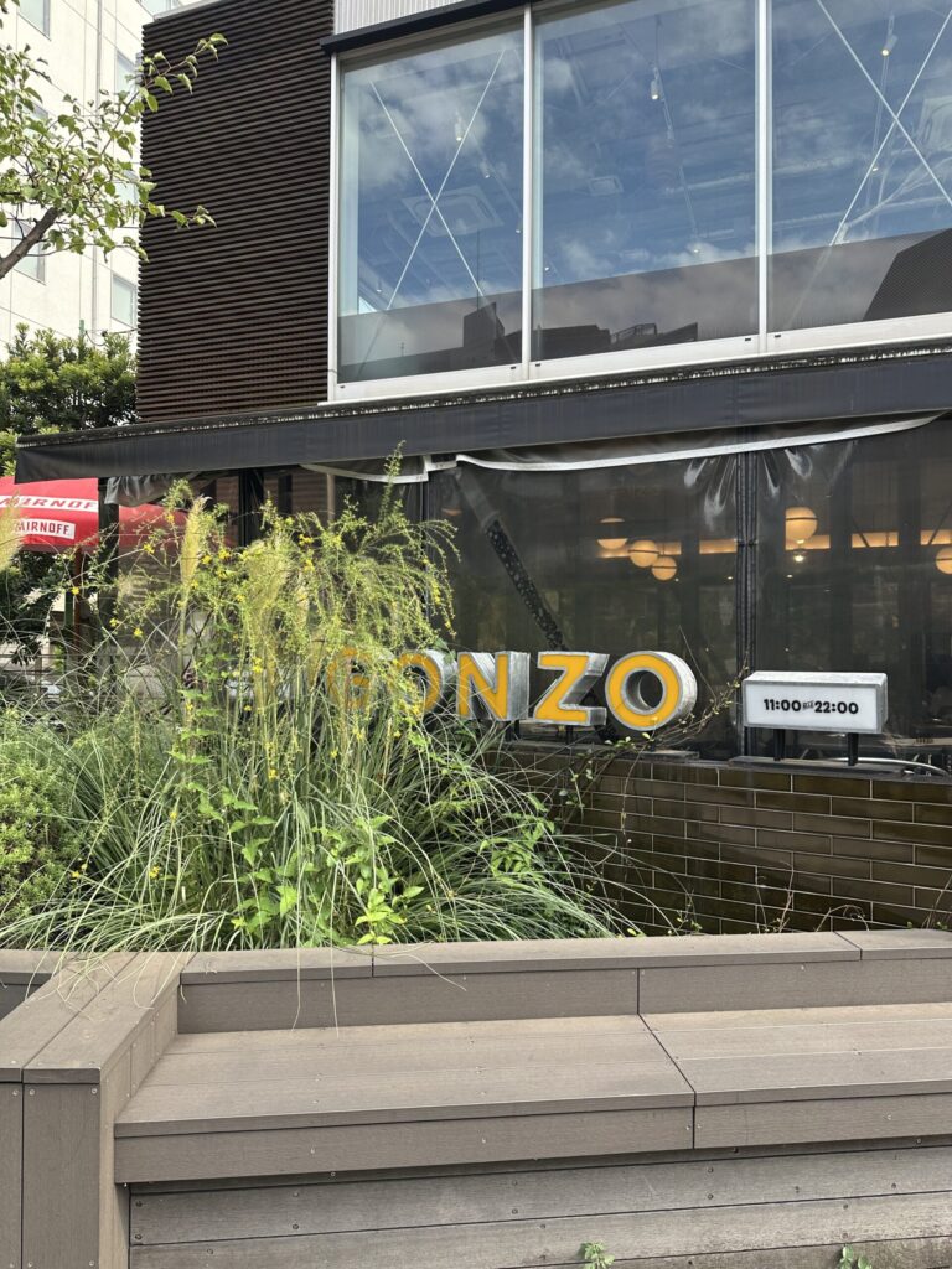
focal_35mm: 24
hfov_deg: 56.8
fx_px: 880
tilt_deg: +3.1
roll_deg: -1.8
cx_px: 476
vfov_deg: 71.6
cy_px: 634
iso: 80
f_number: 1.78
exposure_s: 1/580
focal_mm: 6.86
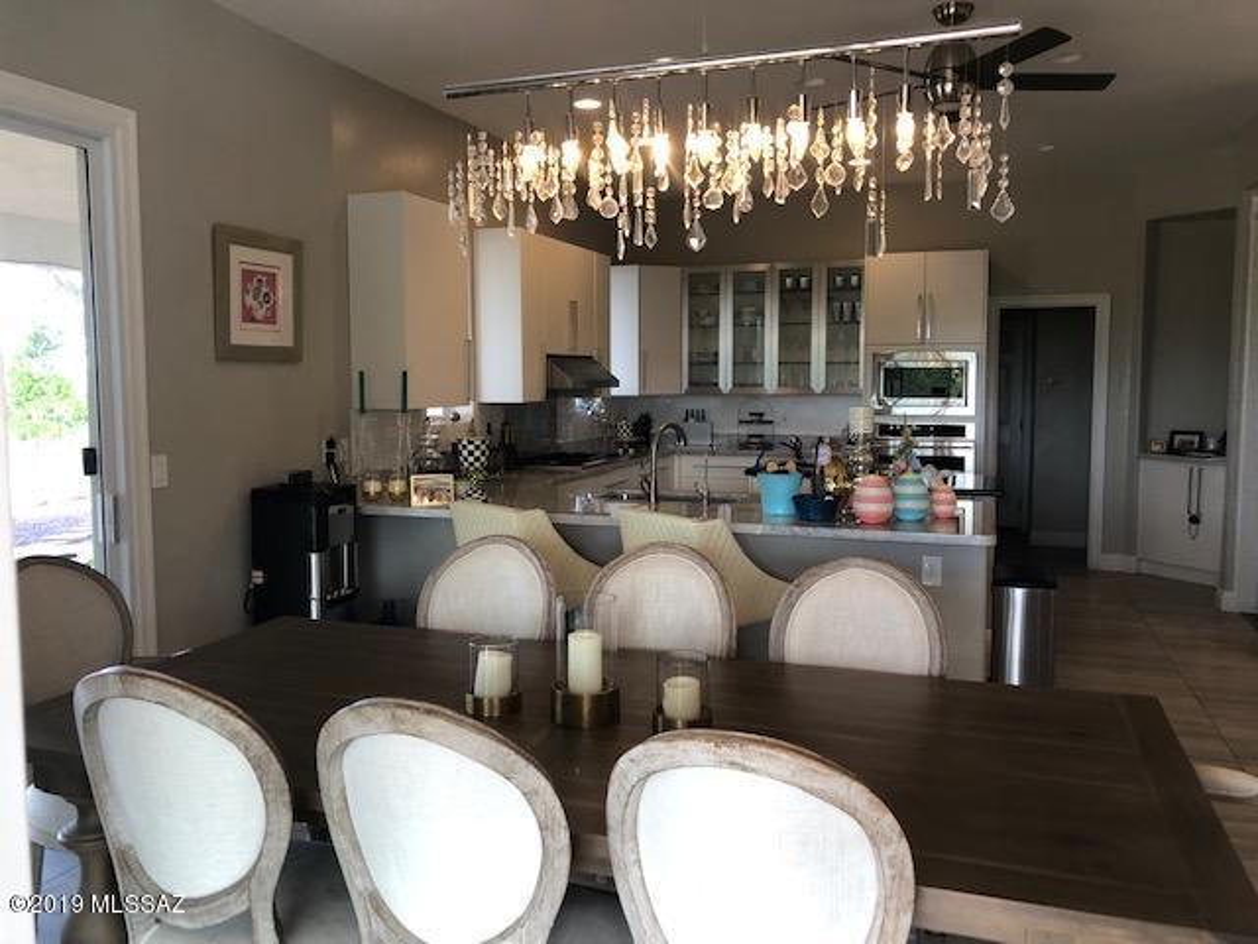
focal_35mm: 28
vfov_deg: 49.7
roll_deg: -0.3
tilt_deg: -4.7
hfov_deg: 63.4
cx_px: 629
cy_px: 472
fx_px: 1018
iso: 32
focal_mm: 3.99
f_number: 1.8
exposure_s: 1/30
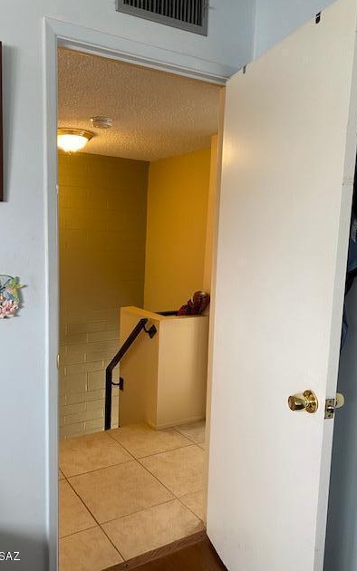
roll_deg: -0.5
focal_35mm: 28
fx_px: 436
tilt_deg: -6.4
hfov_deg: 44.4
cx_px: 151
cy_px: 288
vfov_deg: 66.5
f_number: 1.8
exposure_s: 1/84
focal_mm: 4.25
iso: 125
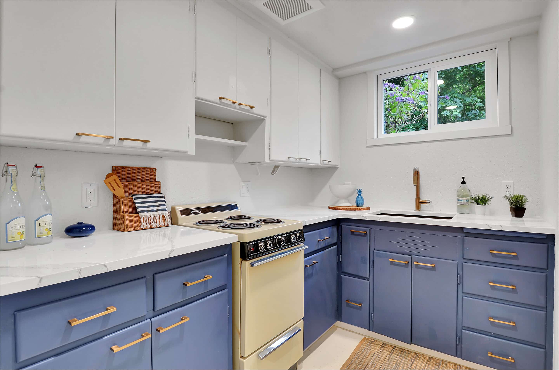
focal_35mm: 18
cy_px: 185
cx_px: 280
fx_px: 279
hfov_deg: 90.1
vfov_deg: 67.2
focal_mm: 12
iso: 200
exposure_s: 1/5
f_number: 9
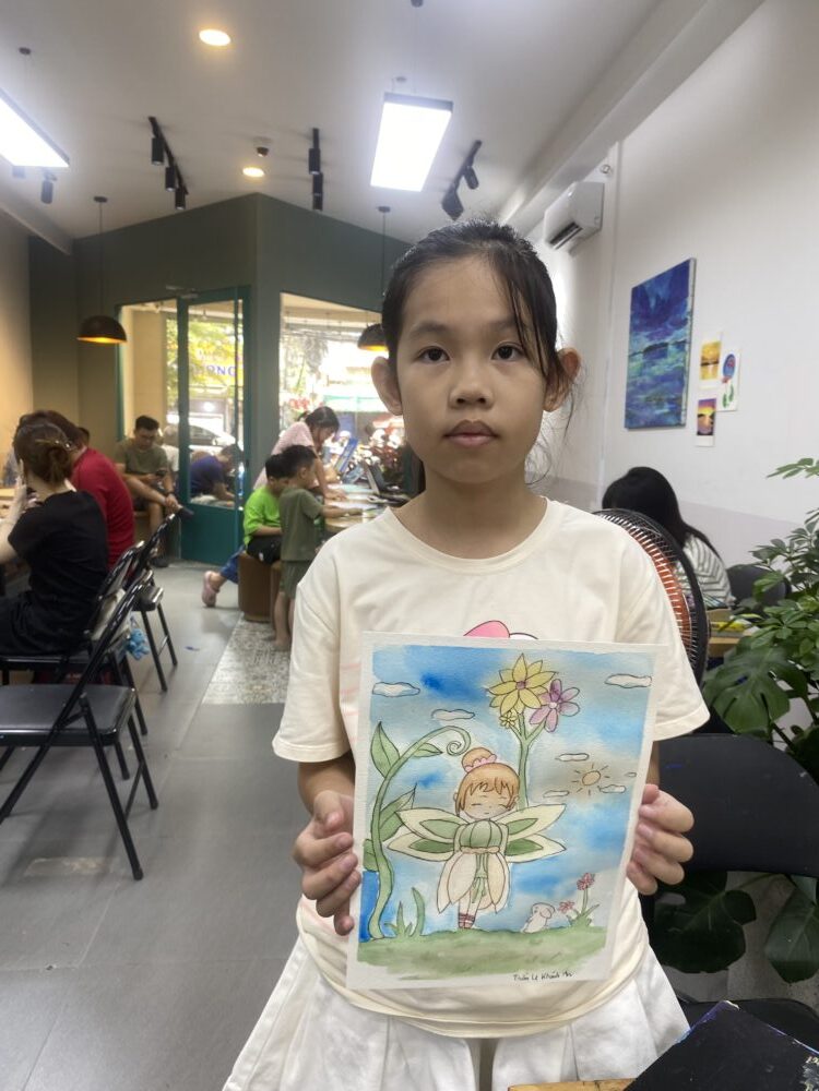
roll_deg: -1.3
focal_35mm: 26
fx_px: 820
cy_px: 546
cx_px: 410
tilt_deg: -6.0
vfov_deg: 67.3
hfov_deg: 53.1
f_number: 1.8
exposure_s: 1/100
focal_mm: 4.25
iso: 50
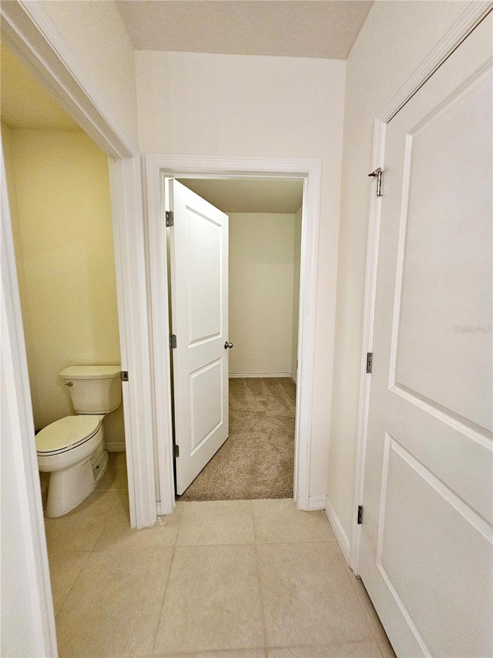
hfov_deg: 89.9
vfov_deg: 106.2
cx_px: 246
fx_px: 247
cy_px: 329
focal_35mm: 13
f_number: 2.2
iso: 250
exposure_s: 1/60.2
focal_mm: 2.2
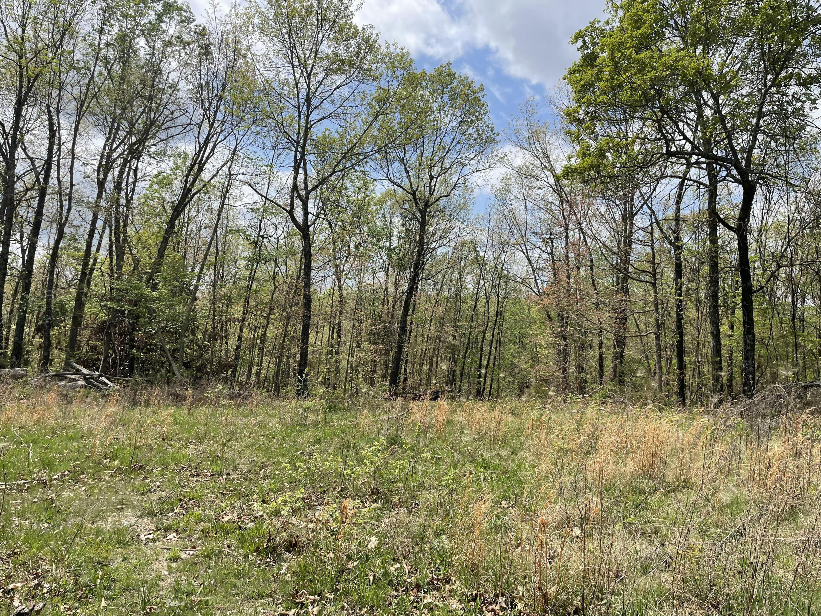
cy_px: 308
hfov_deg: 67.3
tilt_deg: +4.9
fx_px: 617
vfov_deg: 53.1
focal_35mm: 26
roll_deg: -4.4
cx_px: 410
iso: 32
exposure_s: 1/3509
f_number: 1.6
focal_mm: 4.2
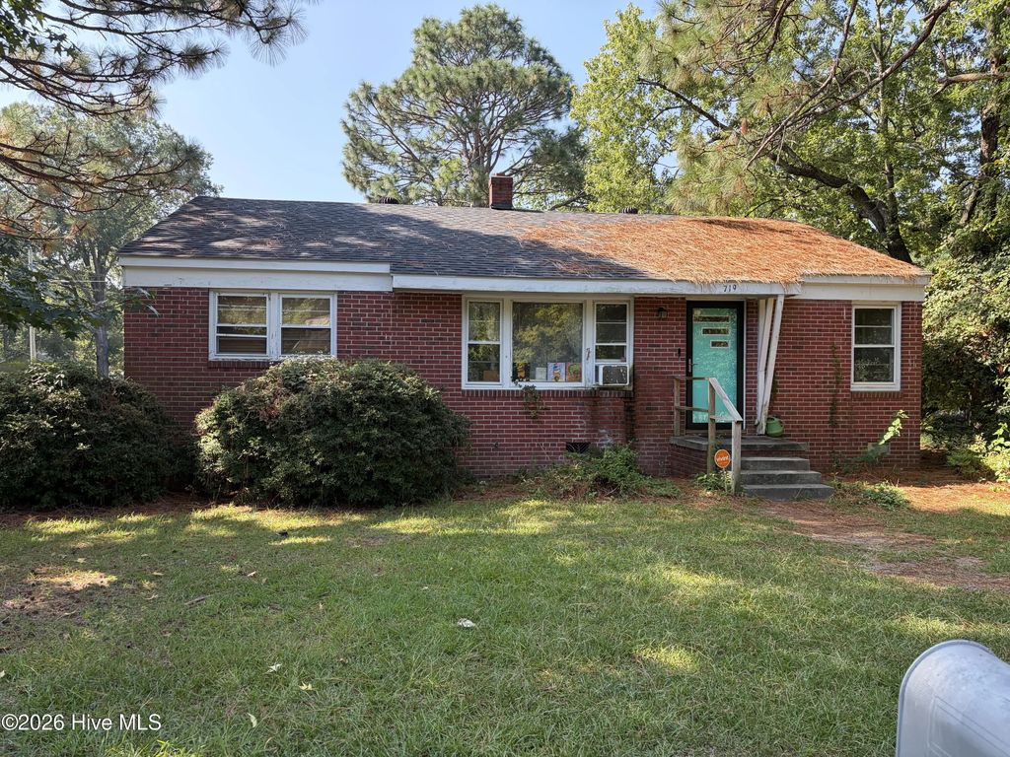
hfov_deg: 67.3
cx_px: 505
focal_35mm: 26
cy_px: 378
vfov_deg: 53.1
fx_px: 759
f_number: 1.6
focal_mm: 5.96
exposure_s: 1/552
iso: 64
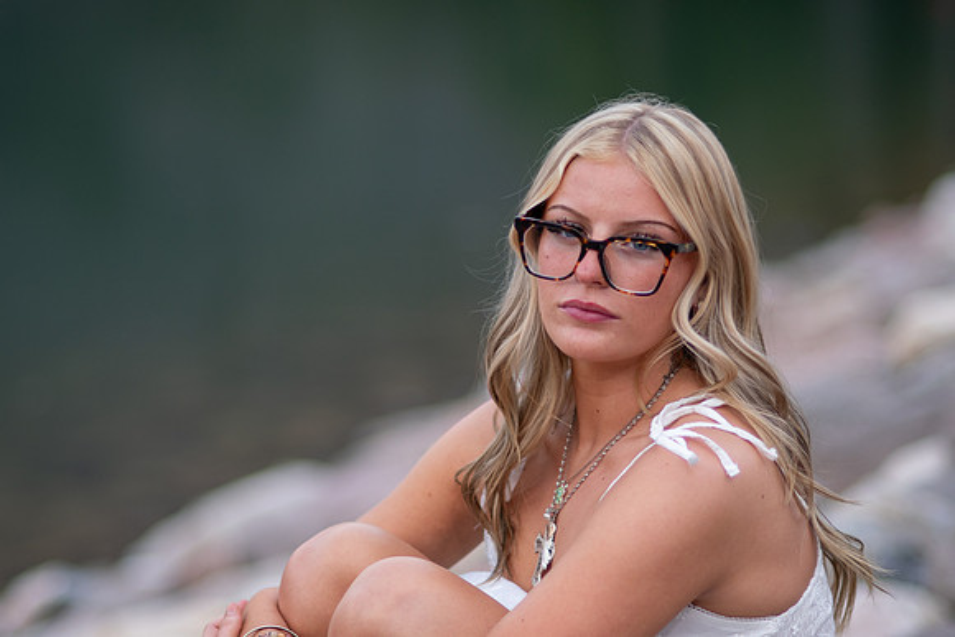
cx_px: 478
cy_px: 318
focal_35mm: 128
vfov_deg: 10.8
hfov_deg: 16.1
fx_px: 3383
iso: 200
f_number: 1.8
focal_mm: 85
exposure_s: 1/1000
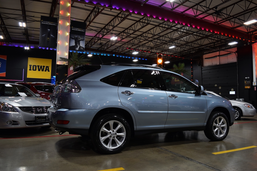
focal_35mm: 27
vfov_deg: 47.9
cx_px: 128
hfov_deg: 67.4
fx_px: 193
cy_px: 86
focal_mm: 18
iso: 500
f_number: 4
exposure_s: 1/60
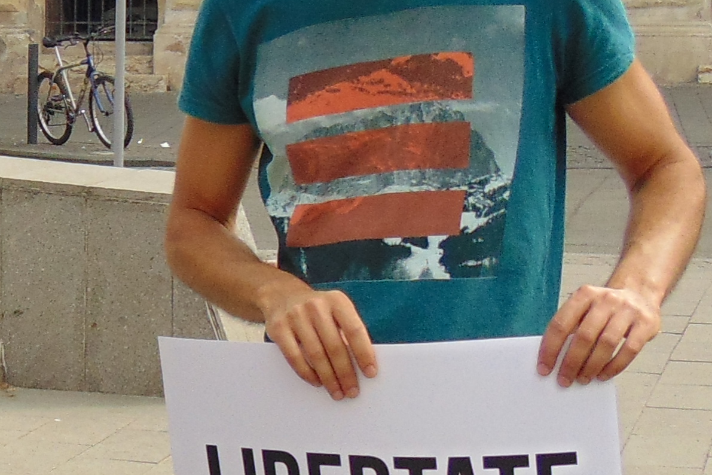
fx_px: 2670
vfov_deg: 10.2
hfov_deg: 14.7
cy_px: 202
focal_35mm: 135
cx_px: -120
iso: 80
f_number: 3.1
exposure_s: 1/500
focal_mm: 5.4
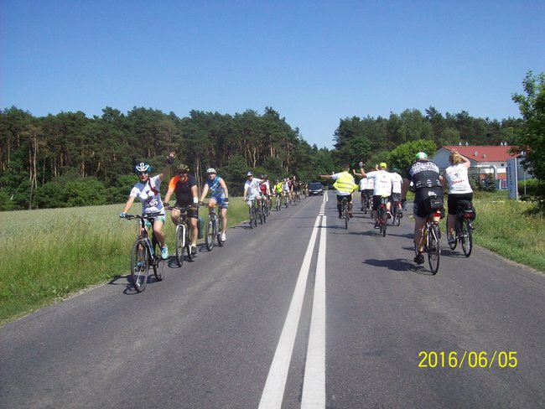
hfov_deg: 51.3
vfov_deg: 39.7
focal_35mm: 36
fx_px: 567
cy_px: 204
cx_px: 272
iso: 80
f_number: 4.8
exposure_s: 1/493
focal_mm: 6
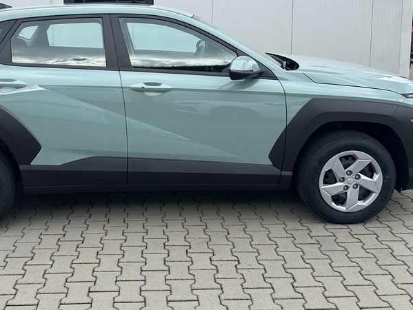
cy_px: 85
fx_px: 489
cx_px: 148
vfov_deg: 34.6
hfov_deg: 45.3
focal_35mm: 41
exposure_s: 1/2110
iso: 80
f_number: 1.78
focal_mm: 6.86
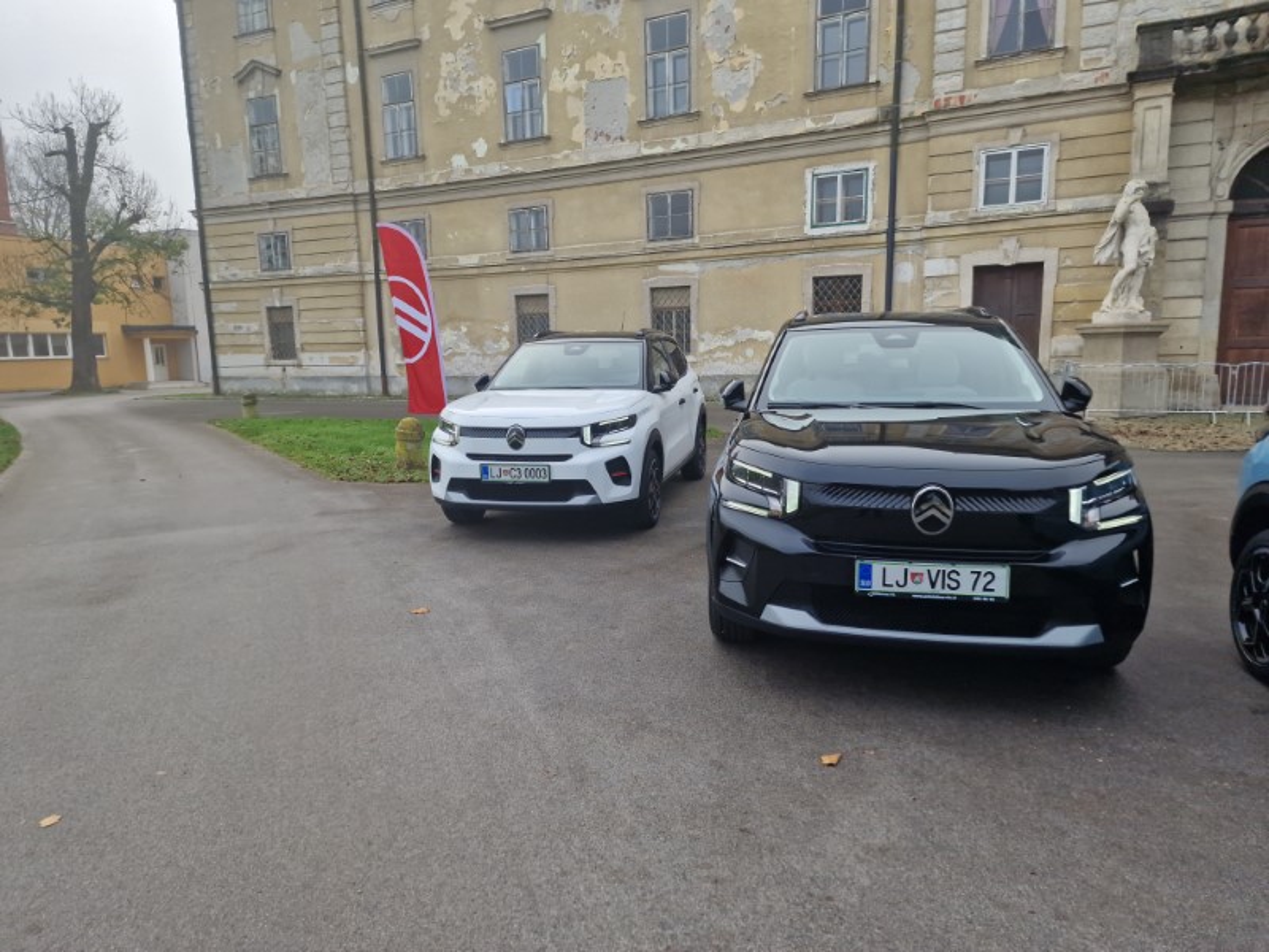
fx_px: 843
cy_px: 476
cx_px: 634
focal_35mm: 23
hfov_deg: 73.9
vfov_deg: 58.9
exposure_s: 1/286
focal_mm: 6.4
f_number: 1.8
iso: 50
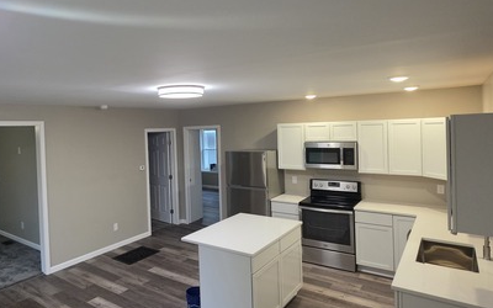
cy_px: 137
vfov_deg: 52.9
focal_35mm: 23
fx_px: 309
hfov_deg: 75.6
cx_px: 181
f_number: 1.9
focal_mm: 2.2
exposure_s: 1/120
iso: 250
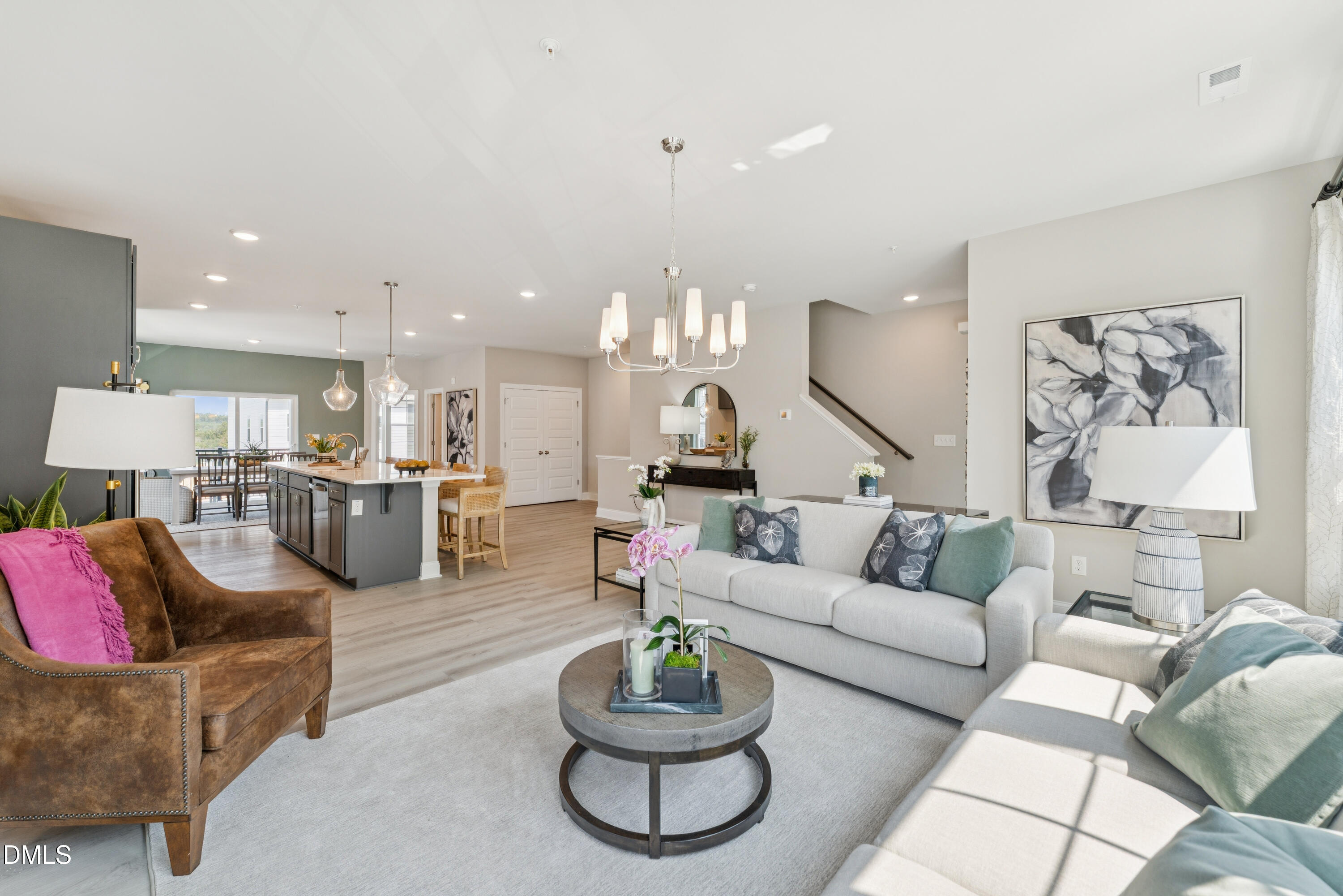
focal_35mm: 15
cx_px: 672
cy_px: 448
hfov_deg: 101.9
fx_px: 545
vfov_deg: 78.8
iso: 200
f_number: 7.1
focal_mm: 14.6
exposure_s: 1/60
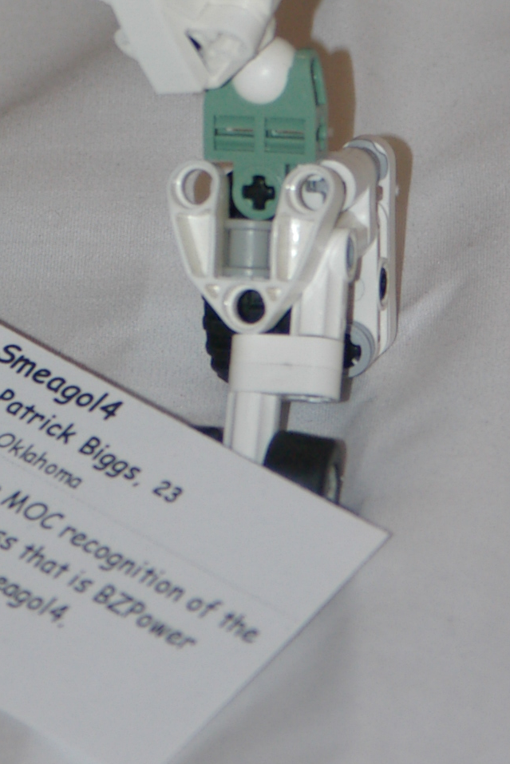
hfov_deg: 3.4
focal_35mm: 401
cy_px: -318
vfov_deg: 5.1
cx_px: -43
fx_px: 8502
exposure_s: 1/90
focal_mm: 85
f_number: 5.6
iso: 400
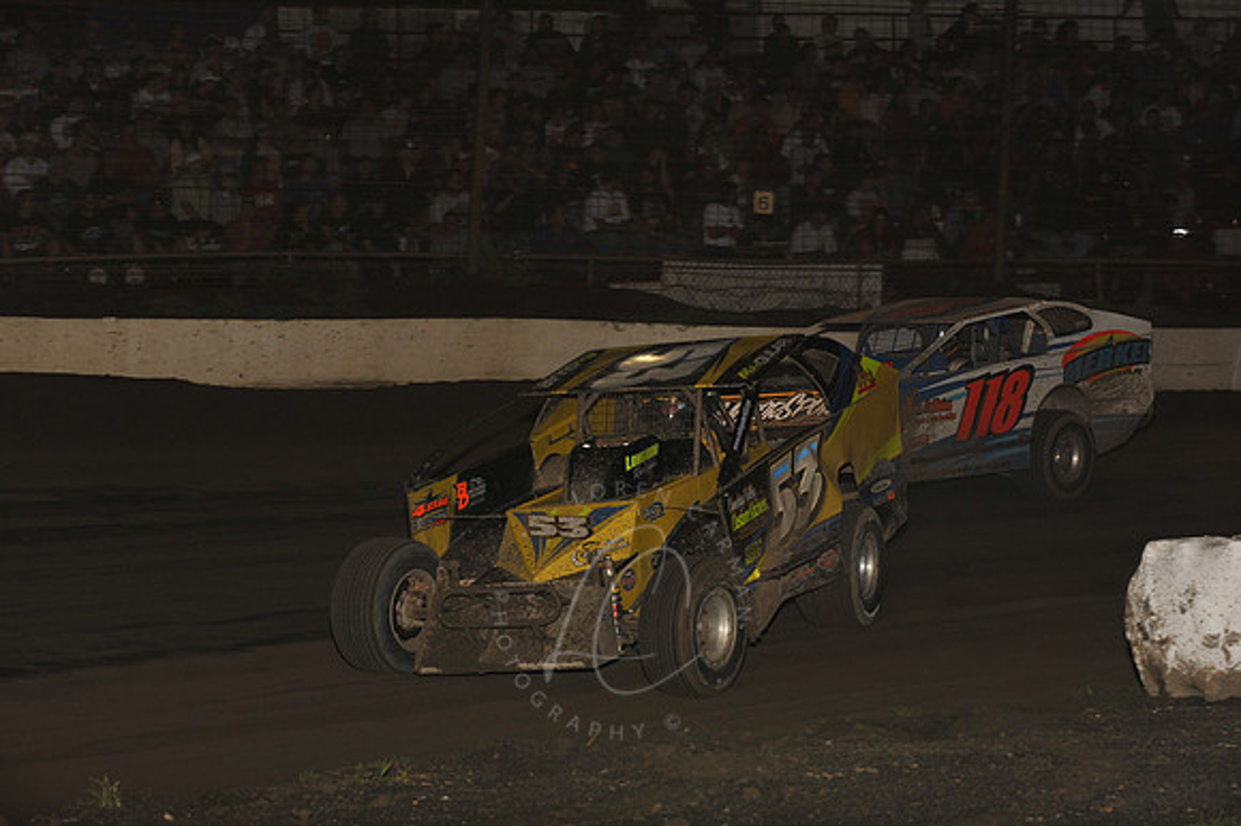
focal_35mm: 105
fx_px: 3617
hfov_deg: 19.5
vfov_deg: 13.0
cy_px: 413
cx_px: 620
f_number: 7.1
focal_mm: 105
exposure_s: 1/320
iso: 800
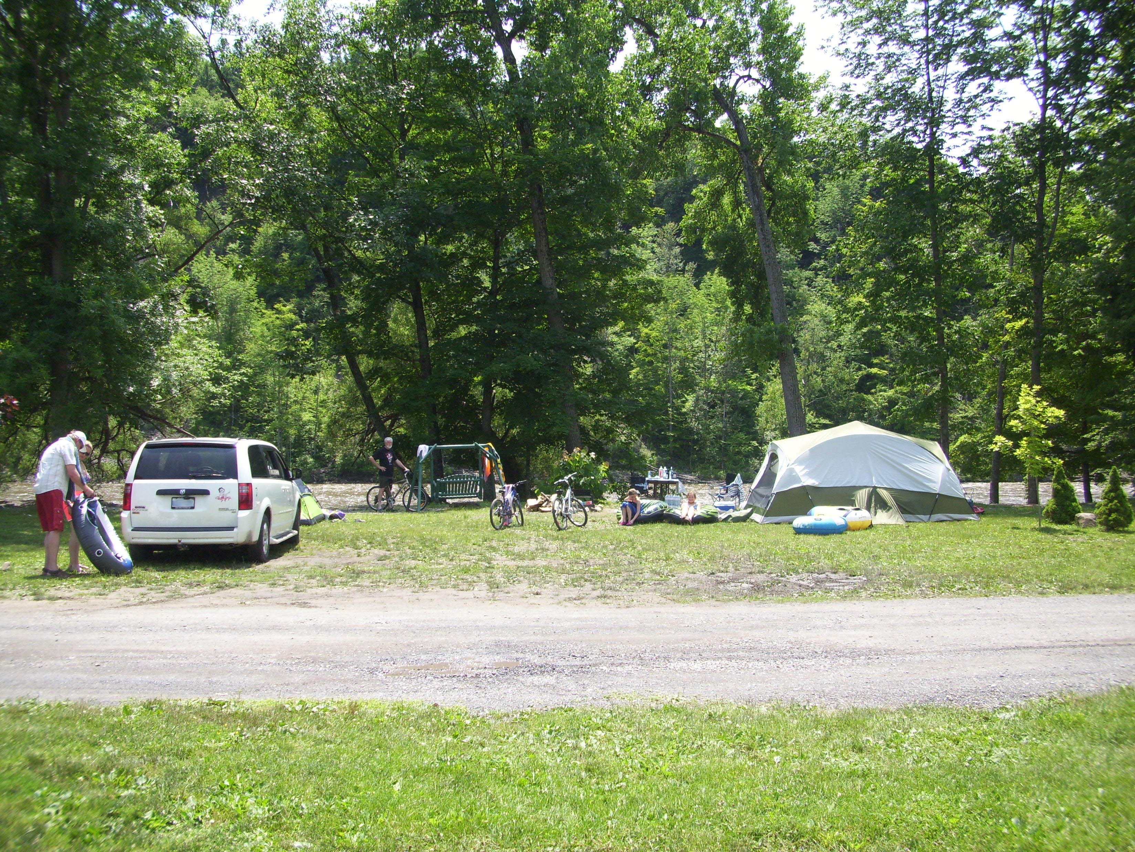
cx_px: 568
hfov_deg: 54.0
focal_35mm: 34
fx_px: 1115
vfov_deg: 41.8
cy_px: 426
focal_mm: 5.7
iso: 80
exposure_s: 1/400
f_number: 2.9
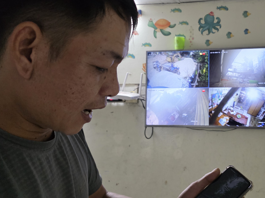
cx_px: 195
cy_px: 101
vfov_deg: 38.7
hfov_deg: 48.4
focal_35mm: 37
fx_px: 283
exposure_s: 1/100
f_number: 1.7
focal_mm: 6.3
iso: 500
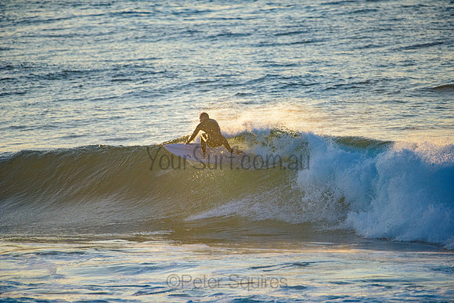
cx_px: 227
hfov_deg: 4.1
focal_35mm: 500
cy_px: 152
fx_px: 6307
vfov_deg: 2.8
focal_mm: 500
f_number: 5.6
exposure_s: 1/2000
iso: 500
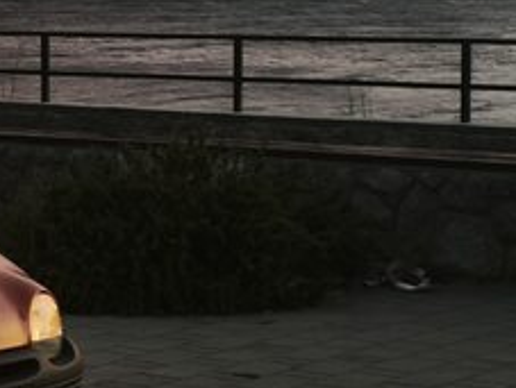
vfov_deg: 9.0
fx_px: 2463
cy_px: 108
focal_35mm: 165
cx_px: -293
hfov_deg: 11.4
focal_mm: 7.1
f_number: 1.9
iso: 1000
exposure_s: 1/100
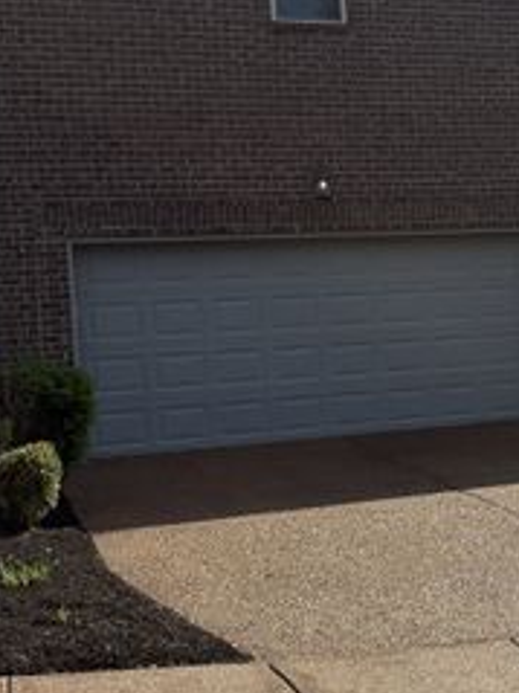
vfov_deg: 29.0
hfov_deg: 20.9
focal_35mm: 67
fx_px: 1341
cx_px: 557
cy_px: 338
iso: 100
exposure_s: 1/6173
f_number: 1.78
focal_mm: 6.76
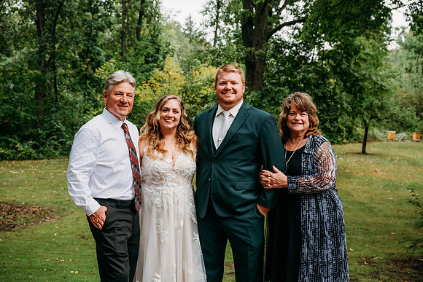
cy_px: 141
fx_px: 541
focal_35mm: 46
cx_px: 212
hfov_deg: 42.7
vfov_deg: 29.3
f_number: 5.6
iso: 200
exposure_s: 1/400
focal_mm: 46
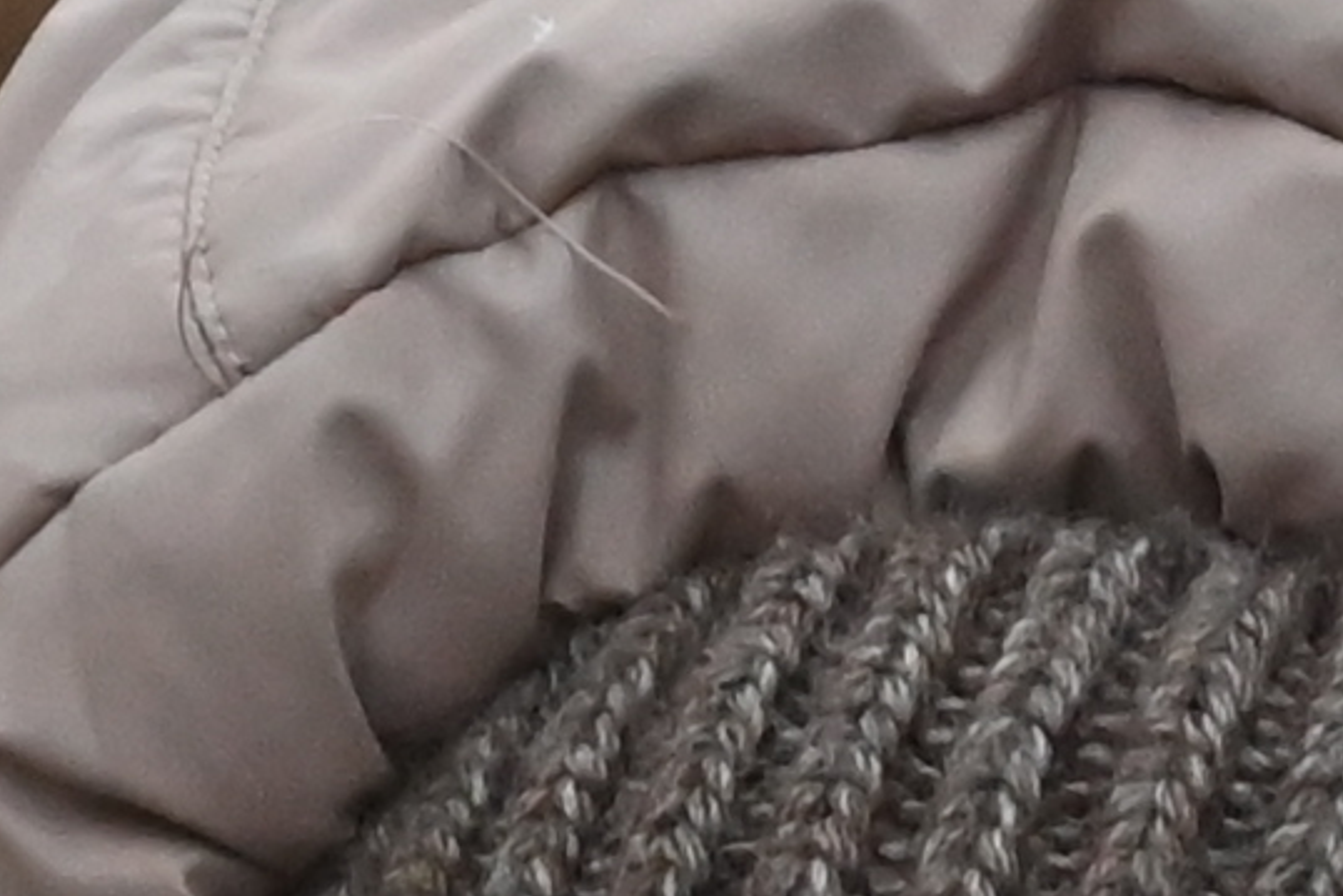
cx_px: 2064
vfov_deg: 1.2
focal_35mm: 1119
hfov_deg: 1.8
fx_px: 41754
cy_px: 2955
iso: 3200
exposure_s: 1/8000
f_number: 4
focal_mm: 102
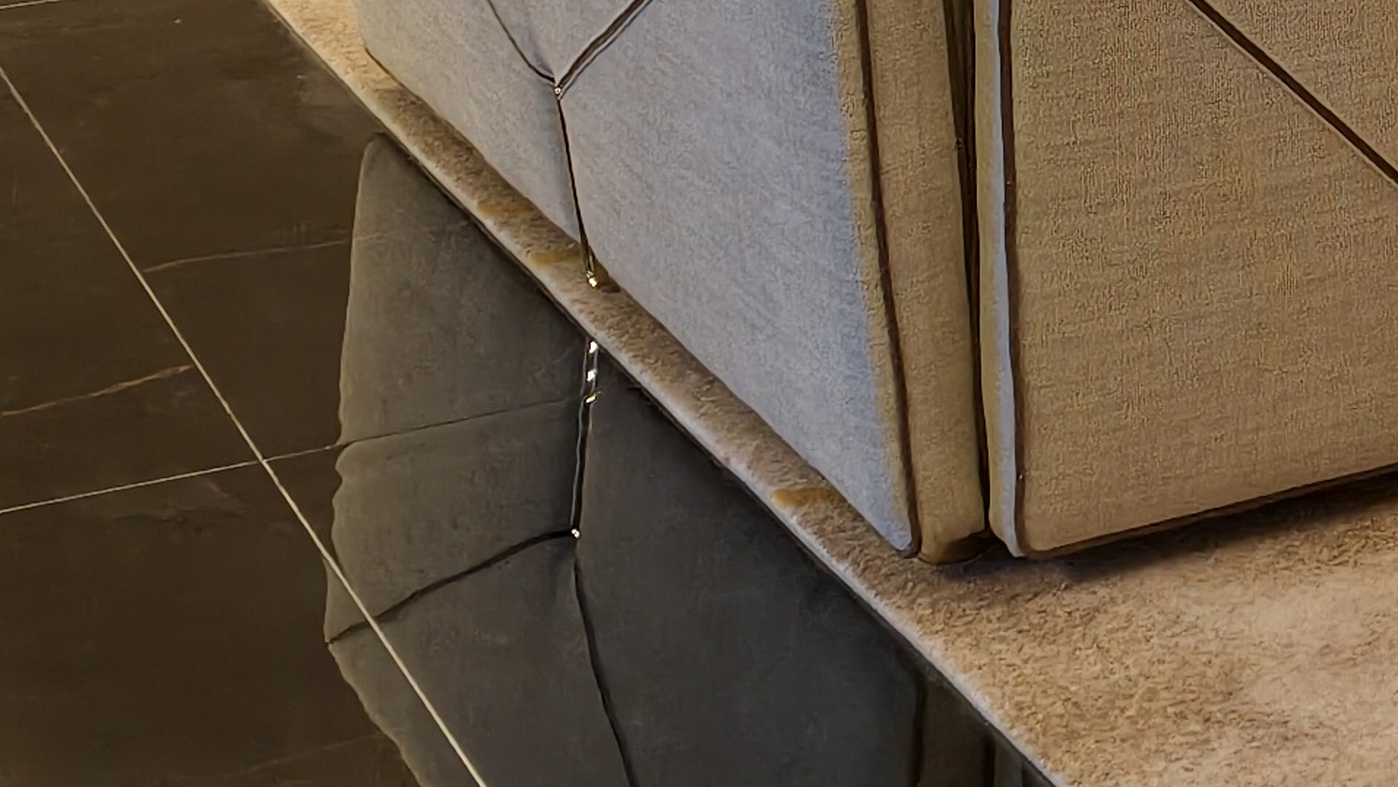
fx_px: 4152
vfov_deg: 9.9
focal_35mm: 112
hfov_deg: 17.2
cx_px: 2126
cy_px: -854
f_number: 1.57
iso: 716
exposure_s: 1/50
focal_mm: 7
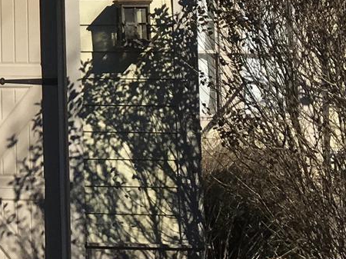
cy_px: -78
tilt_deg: +4.1
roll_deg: -1.1
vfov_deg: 11.0
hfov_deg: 13.6
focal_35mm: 132
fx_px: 1319
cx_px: -244
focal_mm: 4.15
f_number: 2.2
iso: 25
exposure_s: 1/2564
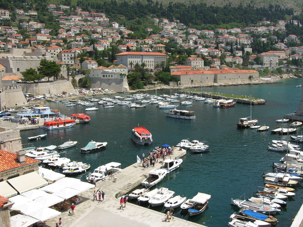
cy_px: 114
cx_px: 152
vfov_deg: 38.7
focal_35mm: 37
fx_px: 324
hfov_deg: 50.1
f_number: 6.8
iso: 50
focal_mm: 9.3
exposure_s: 1/222
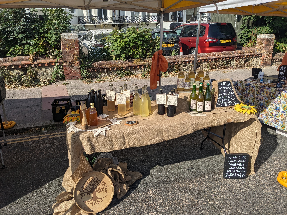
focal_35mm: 27
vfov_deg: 51.4
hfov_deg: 65.3
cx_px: 144
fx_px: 224
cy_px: 108
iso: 58
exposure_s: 1/4673
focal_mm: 4.38
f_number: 1.73
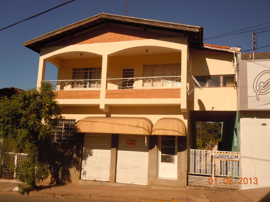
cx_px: 135
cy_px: 101
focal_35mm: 30
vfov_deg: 46.8
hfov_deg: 60.0
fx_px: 234
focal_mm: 5.4
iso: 100
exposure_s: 1/500
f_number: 7
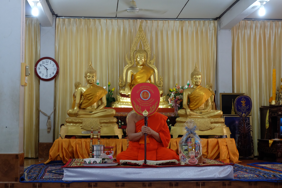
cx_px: 141
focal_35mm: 63
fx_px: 493
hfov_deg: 31.9
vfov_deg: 21.6
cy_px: 94
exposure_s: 1/70
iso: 3200
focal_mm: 41.8
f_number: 5.6
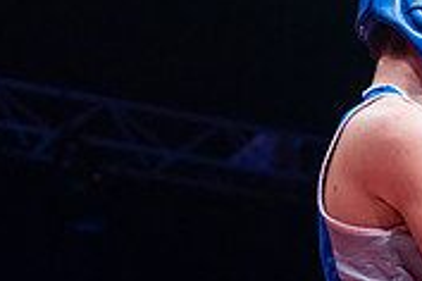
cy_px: 218
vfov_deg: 6.7
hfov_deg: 9.8
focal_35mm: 206
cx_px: 565
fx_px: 2415
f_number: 2.8
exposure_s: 1/800
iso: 3200
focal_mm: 63
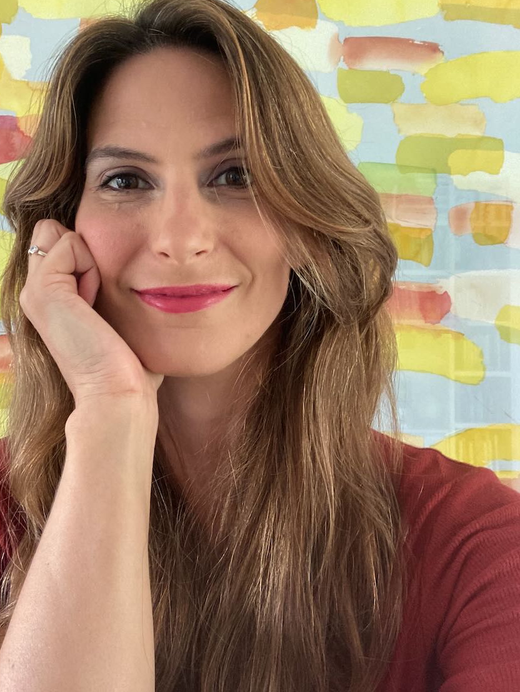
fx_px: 740
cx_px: 231
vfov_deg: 49.9
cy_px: 293
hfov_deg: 38.7
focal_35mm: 37
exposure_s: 1/43
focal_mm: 2.87
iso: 320
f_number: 2.2
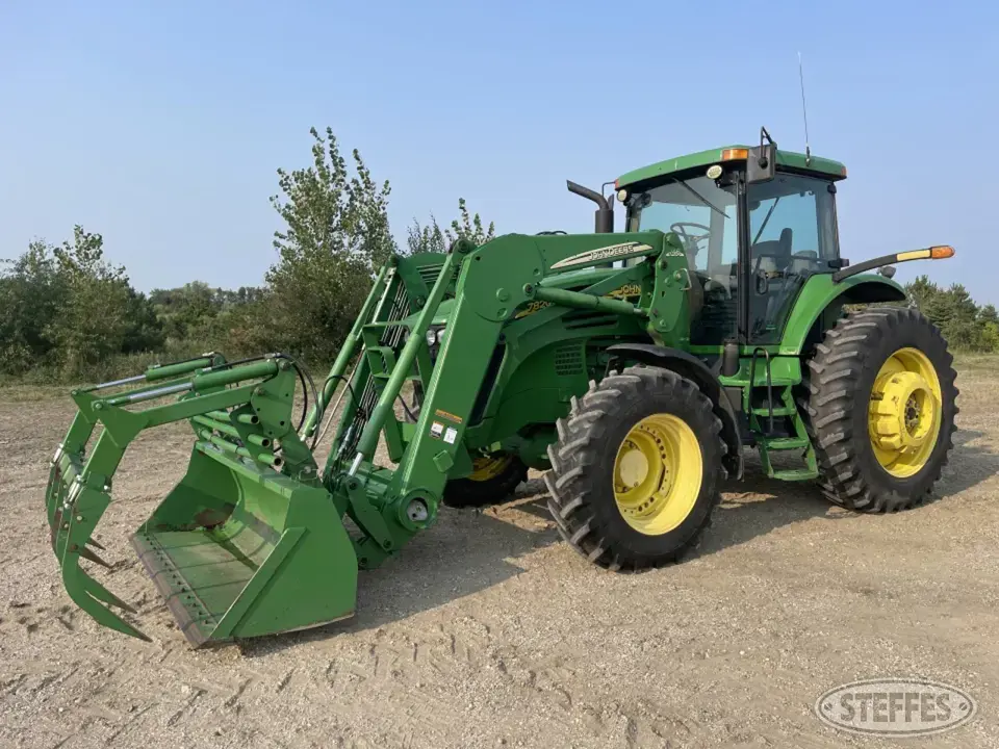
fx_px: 750
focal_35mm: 26
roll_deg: -1.4
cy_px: 374
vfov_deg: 53.1
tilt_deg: -4.5
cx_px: 500
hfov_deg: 67.3
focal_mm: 5.1
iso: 32
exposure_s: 1/2083
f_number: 1.6
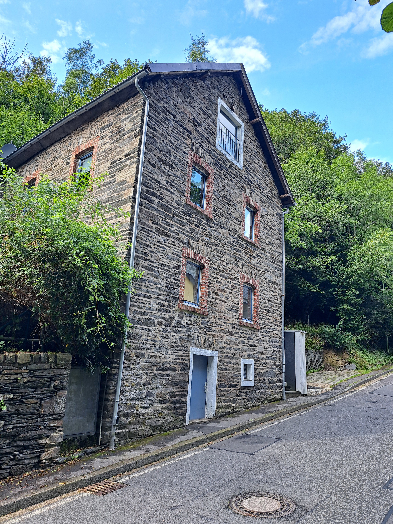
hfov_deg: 56.8
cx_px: 196
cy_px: 262
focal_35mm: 24
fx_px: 363
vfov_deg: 71.6
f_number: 1.8
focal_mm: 5.23
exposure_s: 1/166
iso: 50
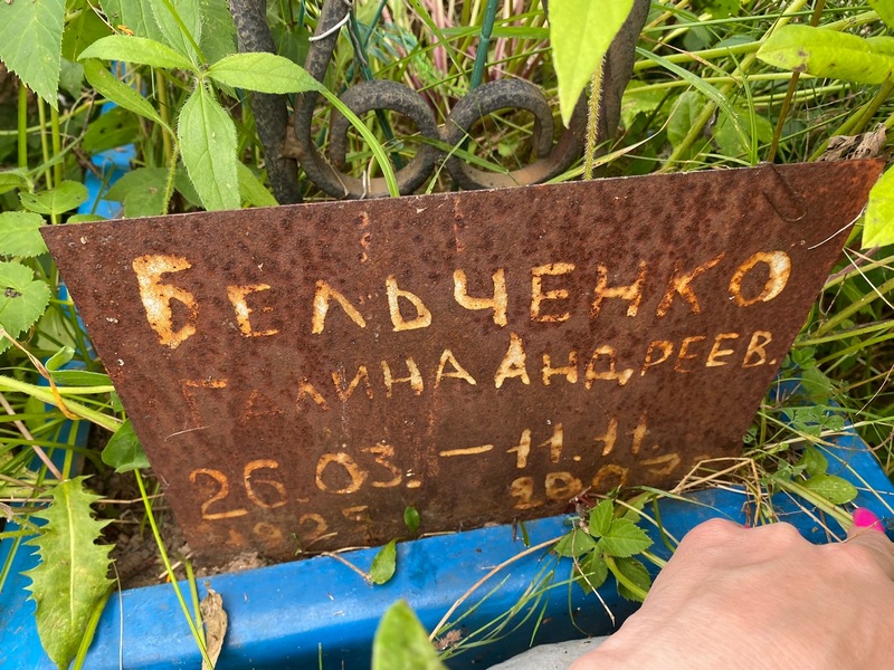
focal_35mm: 26
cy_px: 335
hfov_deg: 67.3
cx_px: 447
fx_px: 671
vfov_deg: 53.1
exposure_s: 1/122
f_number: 1.8
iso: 50
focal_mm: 4.25
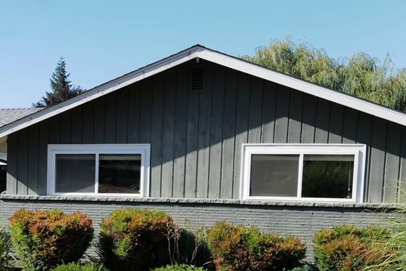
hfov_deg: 36.1
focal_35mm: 51
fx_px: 575
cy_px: 226
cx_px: 27
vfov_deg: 25.9
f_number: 8
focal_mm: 25
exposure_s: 1/160
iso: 100
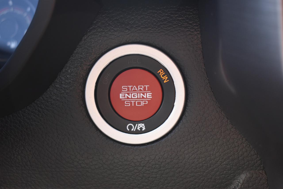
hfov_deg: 35.0
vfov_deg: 23.8
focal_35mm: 57
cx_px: 142
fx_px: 448
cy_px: 94
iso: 800
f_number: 4.8
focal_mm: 38
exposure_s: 1/200
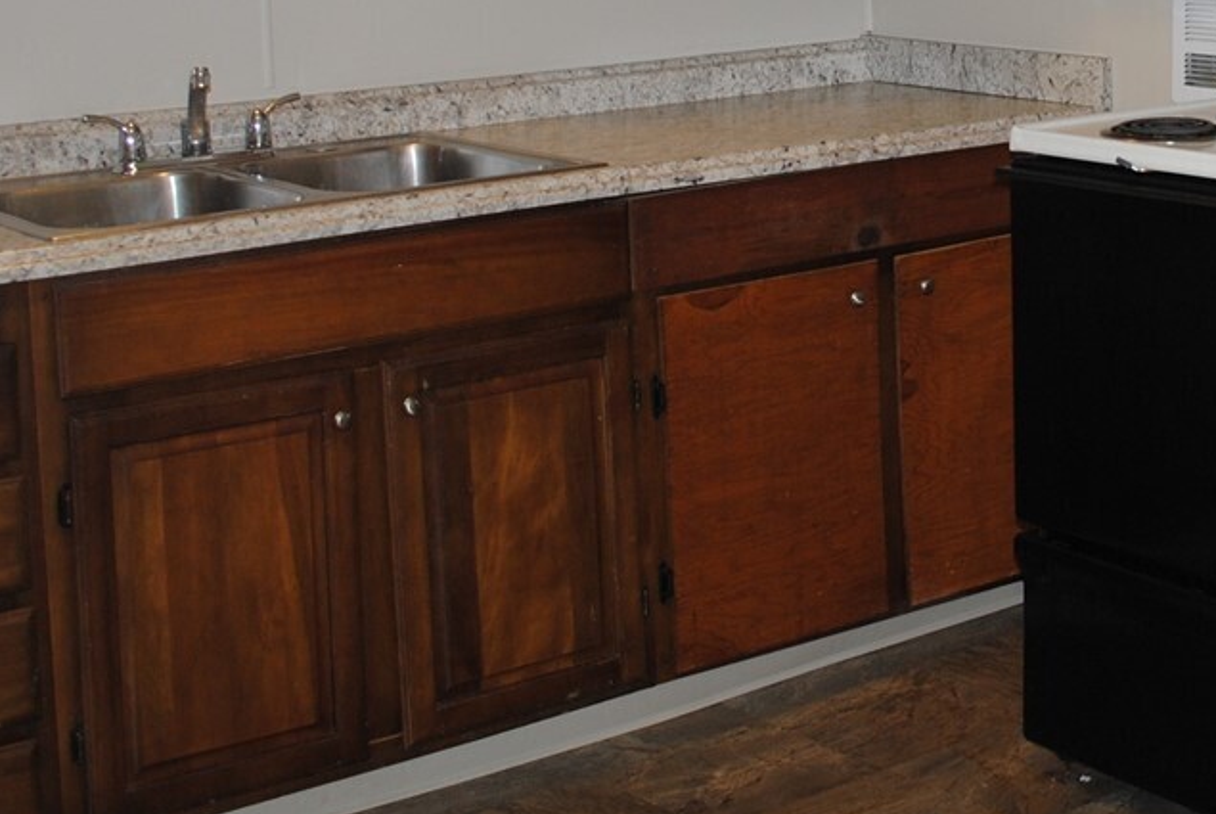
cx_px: 1024
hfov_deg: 27.3
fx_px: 2435
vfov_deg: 18.6
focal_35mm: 72
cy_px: 35
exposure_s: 1/60
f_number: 3.5
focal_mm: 18
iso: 200
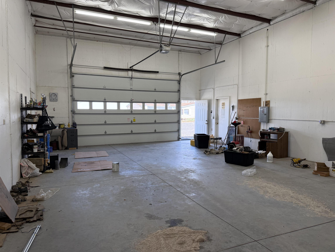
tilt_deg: -3.2
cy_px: 126
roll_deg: +0.0
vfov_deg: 56.8
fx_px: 232
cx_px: 168
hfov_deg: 71.6
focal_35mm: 24
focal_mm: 6.76
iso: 125
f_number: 1.78
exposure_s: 1/228
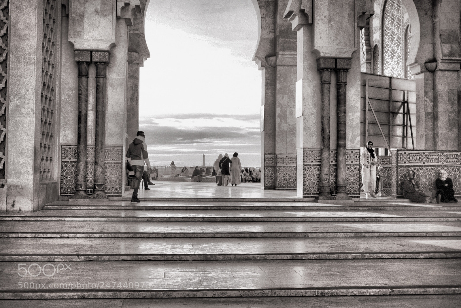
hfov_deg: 47.4
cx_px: 230
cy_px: 154
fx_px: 525
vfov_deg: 32.6
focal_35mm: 41
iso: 400
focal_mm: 27
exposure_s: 1/4000
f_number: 2.8
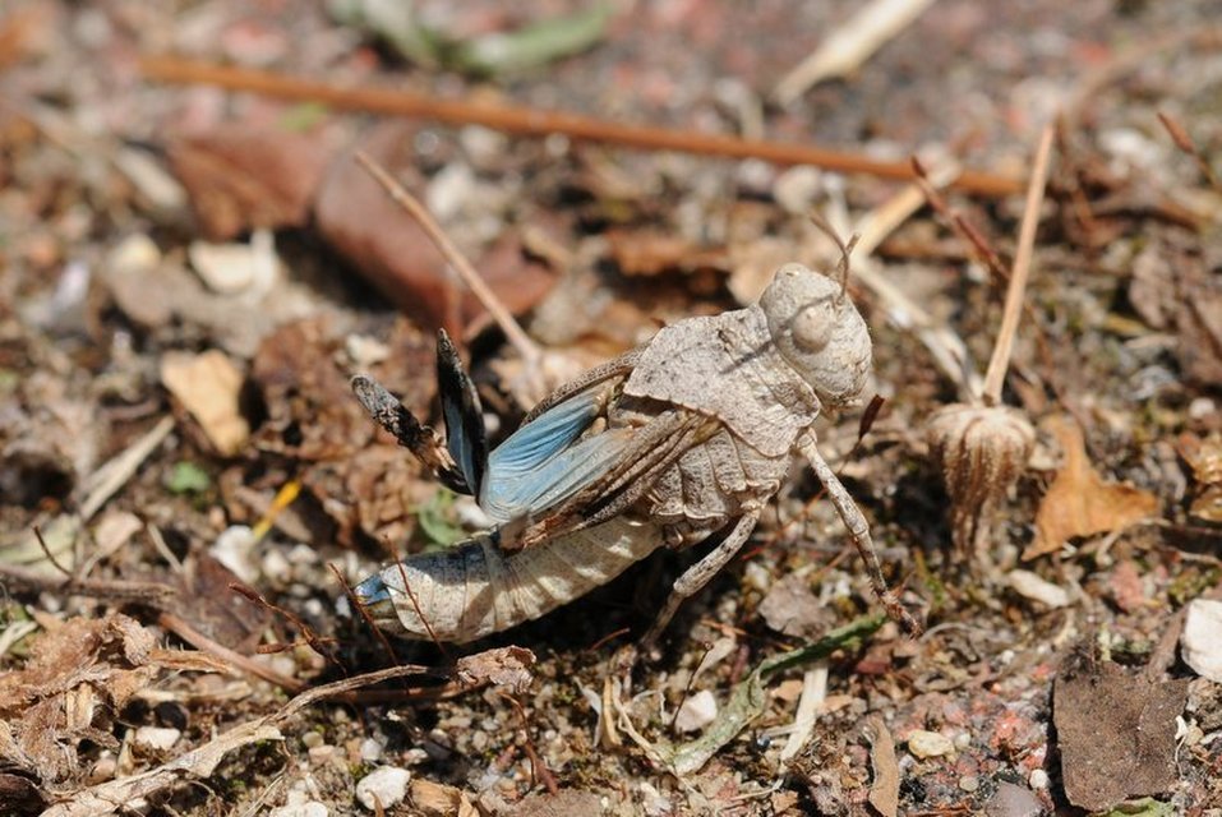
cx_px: 611
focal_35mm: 158
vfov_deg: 8.7
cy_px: 408
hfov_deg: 13.0
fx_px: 5351
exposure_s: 1/500
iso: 250
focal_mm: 105
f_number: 10
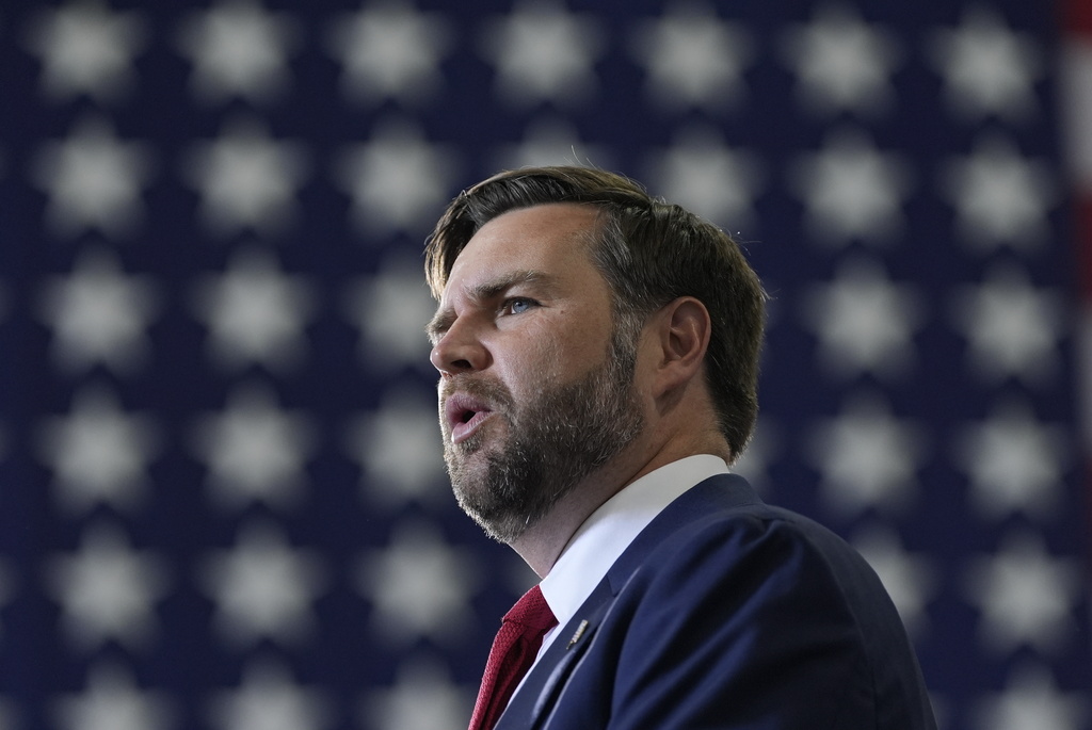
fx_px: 6649
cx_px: 546
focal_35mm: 219
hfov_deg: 9.4
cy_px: 365
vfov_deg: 6.3
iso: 1250
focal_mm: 146
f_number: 2.8
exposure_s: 1/640
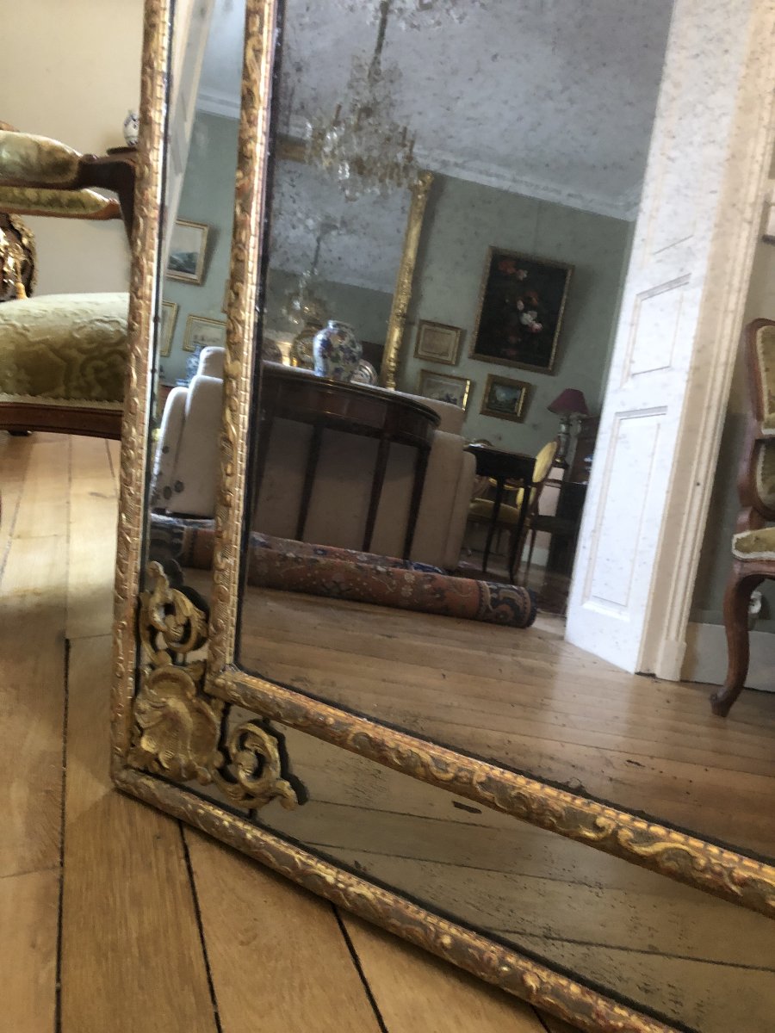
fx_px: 836
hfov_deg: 49.7
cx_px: 388
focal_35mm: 28
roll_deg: -1.2
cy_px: 516
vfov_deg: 63.4
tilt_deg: -14.2
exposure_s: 1/5
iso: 80
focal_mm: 4
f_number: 1.8
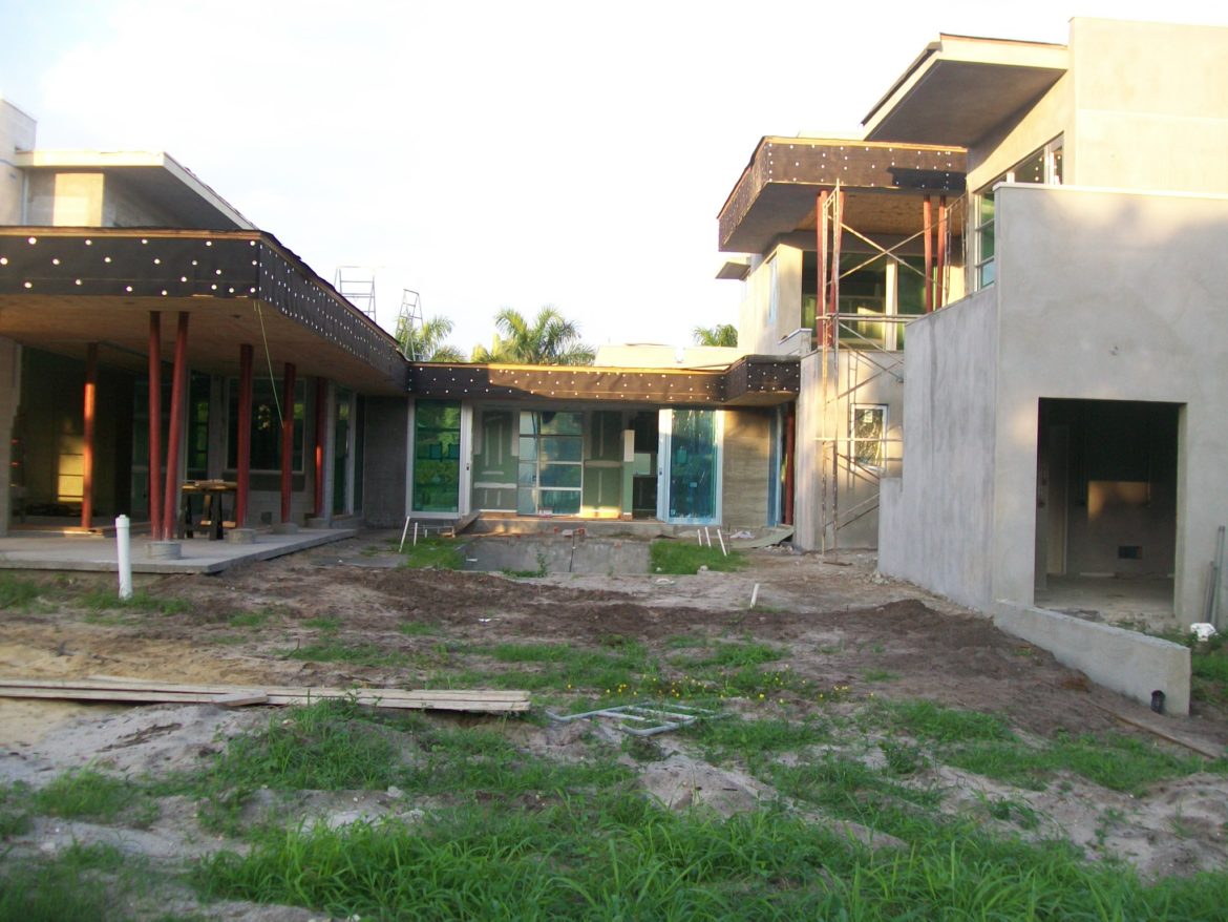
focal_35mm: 36
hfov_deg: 51.3
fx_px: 1277
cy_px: 461
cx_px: 614
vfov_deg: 39.7
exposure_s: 1/125
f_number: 2.7
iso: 64
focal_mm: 6
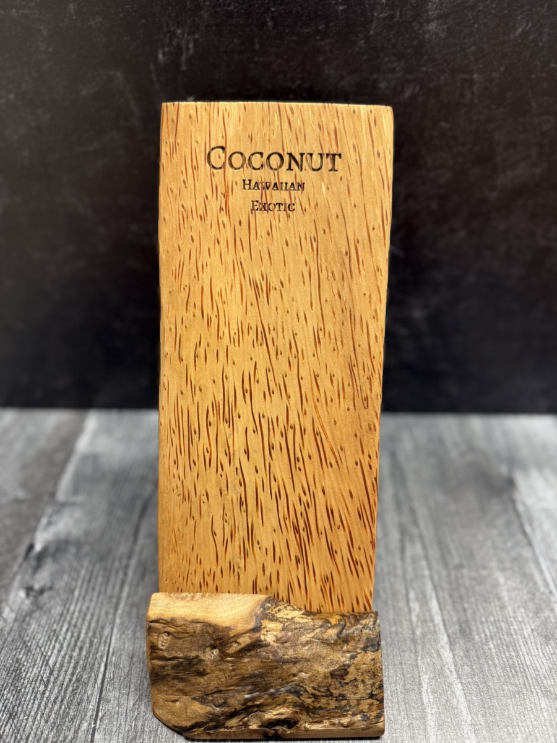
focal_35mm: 24
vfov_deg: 71.6
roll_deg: +0.1
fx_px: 515
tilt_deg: -34.0
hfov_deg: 56.8
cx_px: 278
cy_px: 372
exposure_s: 1/60
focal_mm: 6.76
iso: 125
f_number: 1.78
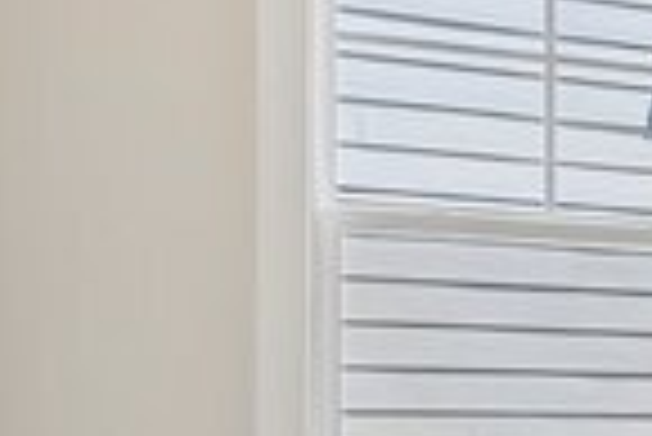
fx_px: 1686
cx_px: 1389
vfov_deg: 14.5
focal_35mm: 93
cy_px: 436
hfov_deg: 15.9
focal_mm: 18
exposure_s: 1/20
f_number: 8
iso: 160
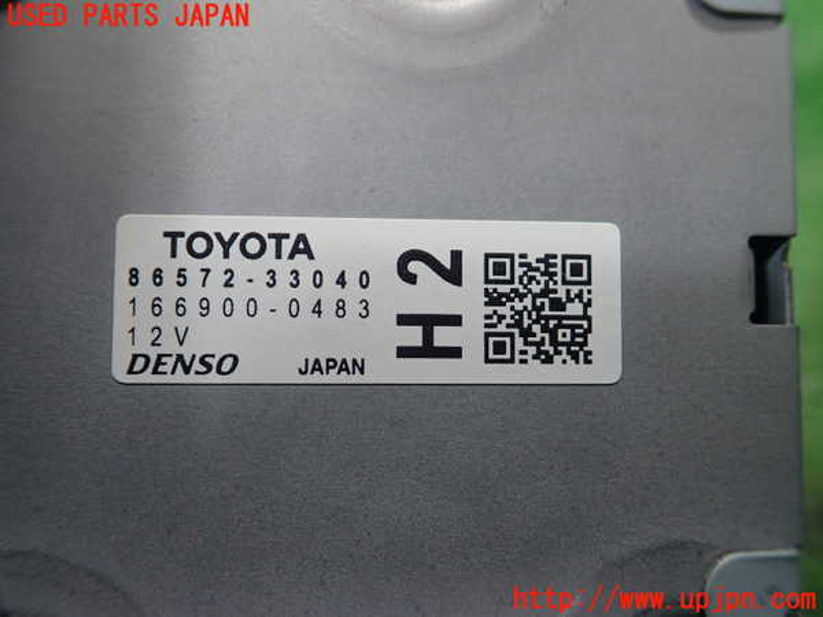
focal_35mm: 30
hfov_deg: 60.0
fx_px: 713
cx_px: 412
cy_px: 308
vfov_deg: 46.8
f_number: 2.3
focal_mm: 5.5
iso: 250
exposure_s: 1/125
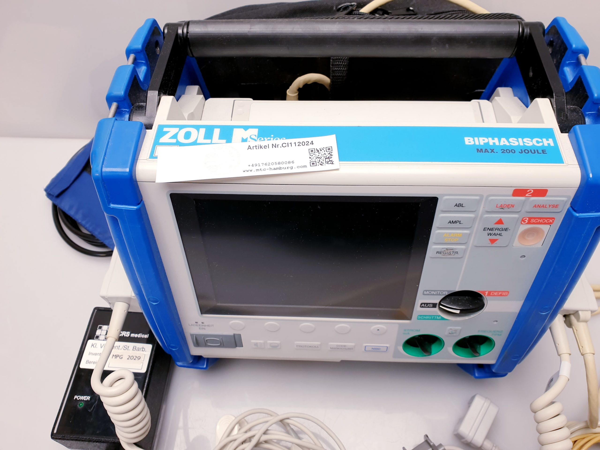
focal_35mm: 26
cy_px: 225
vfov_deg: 53.1
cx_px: 300
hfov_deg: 67.3
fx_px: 451
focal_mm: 4.3
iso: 50
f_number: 2.4
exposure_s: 1/50
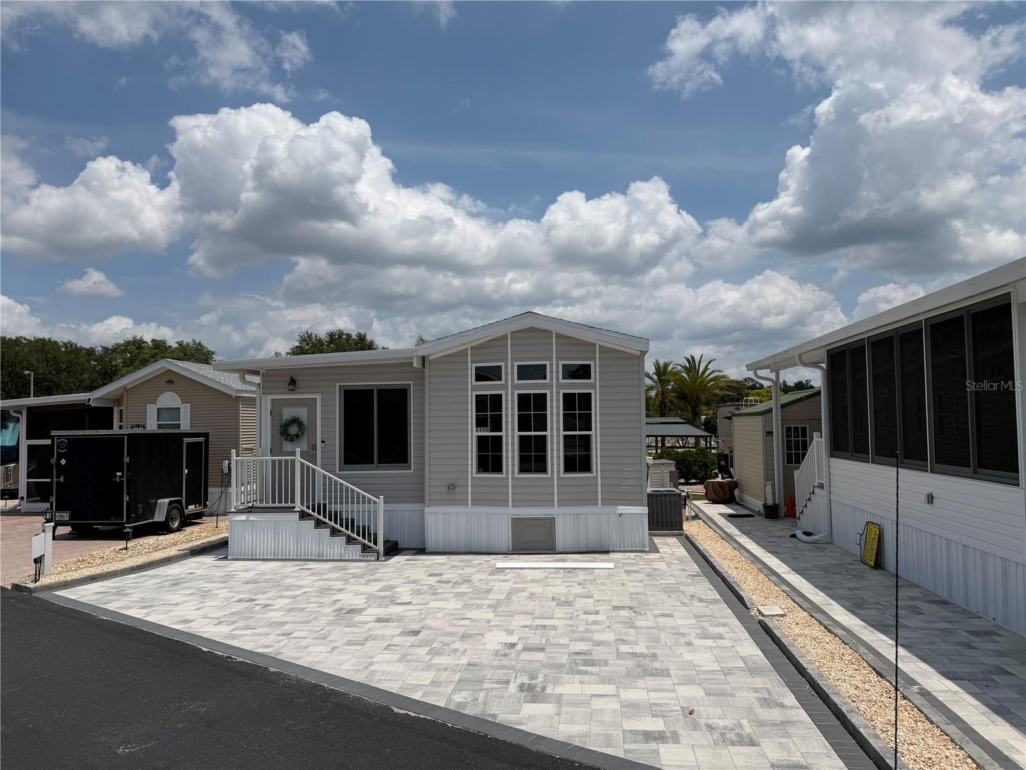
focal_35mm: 24
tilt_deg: +1.1
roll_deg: +1.2
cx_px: 513
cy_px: 385
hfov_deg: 71.6
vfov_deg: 56.8
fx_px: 711
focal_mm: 6.76
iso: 80
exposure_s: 1/14286
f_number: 1.78
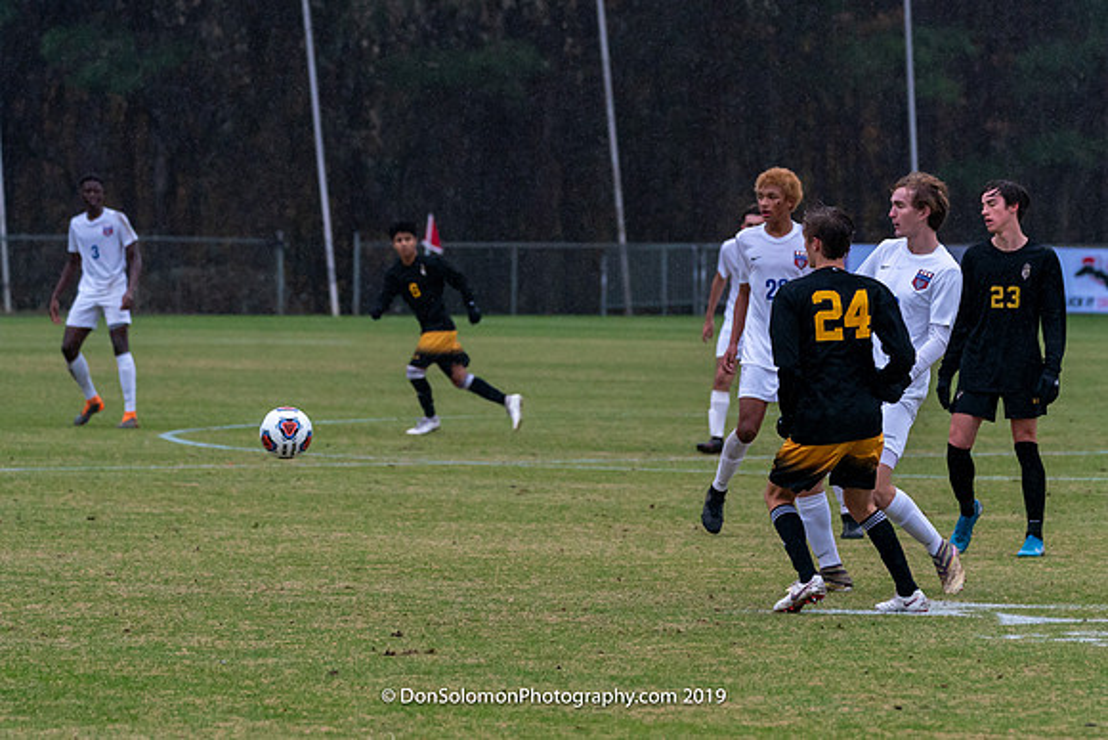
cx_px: 676
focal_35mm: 271
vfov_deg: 5.1
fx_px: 8332
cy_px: 400
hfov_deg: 7.6
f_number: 5.6
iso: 2500
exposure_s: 1/1000
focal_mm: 190
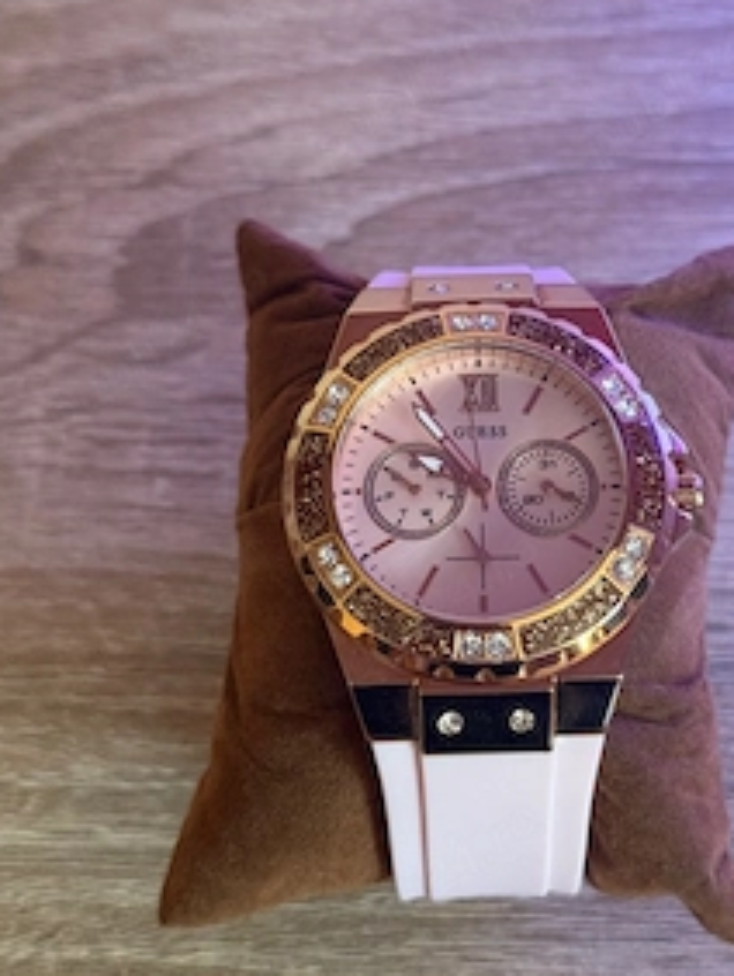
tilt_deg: -60.6
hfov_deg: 21.6
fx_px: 1920
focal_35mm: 68
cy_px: 391
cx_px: 495
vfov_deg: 28.5
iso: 160
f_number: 1.78
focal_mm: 6.76
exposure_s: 1/50
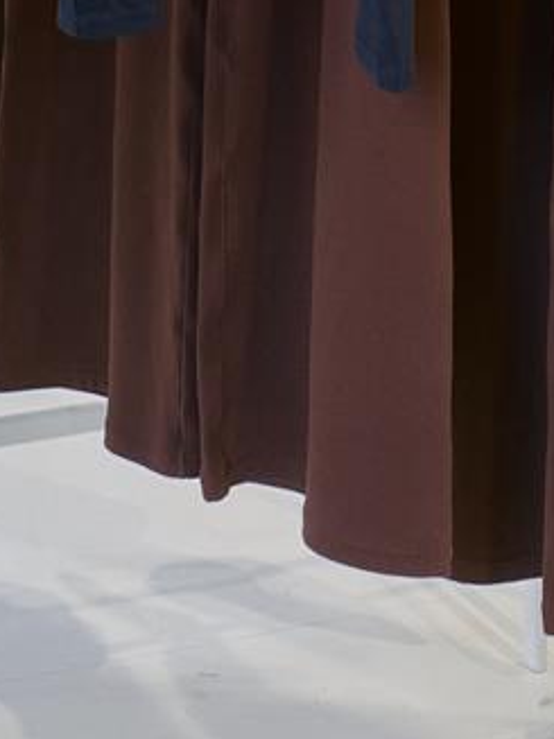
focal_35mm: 158
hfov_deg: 9.4
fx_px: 3374
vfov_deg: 11.3
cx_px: 312
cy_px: -741
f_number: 5.6
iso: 2000
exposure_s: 1/180
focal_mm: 23
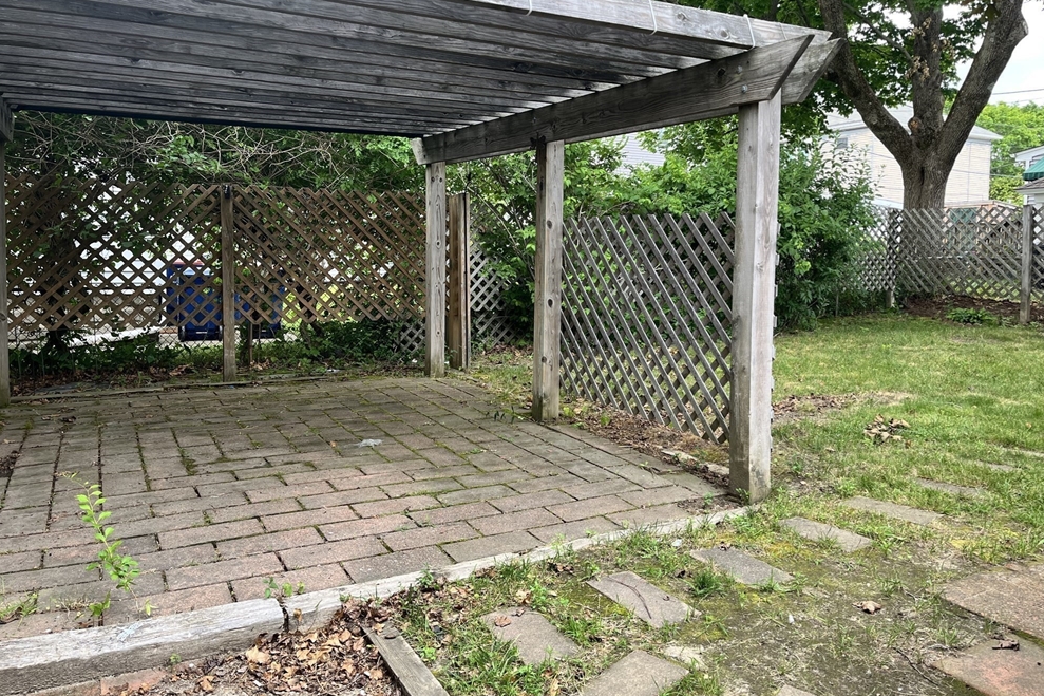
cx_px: 531
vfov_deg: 46.3
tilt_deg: -4.1
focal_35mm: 28
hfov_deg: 65.5
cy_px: 298
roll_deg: -0.8
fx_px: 812
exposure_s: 1/129
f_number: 1.6
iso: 32
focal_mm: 5.1
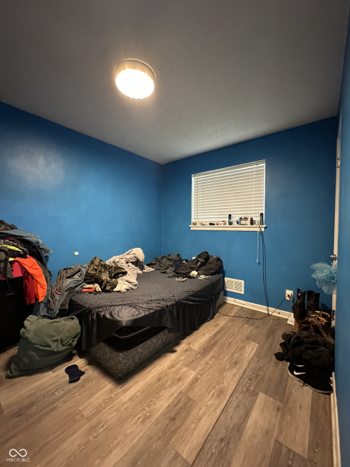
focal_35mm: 14
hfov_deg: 85.7
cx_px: 175
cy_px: 234
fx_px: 189
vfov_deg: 102.1
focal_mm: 2.22
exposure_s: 1/60
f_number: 2.2
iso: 1250
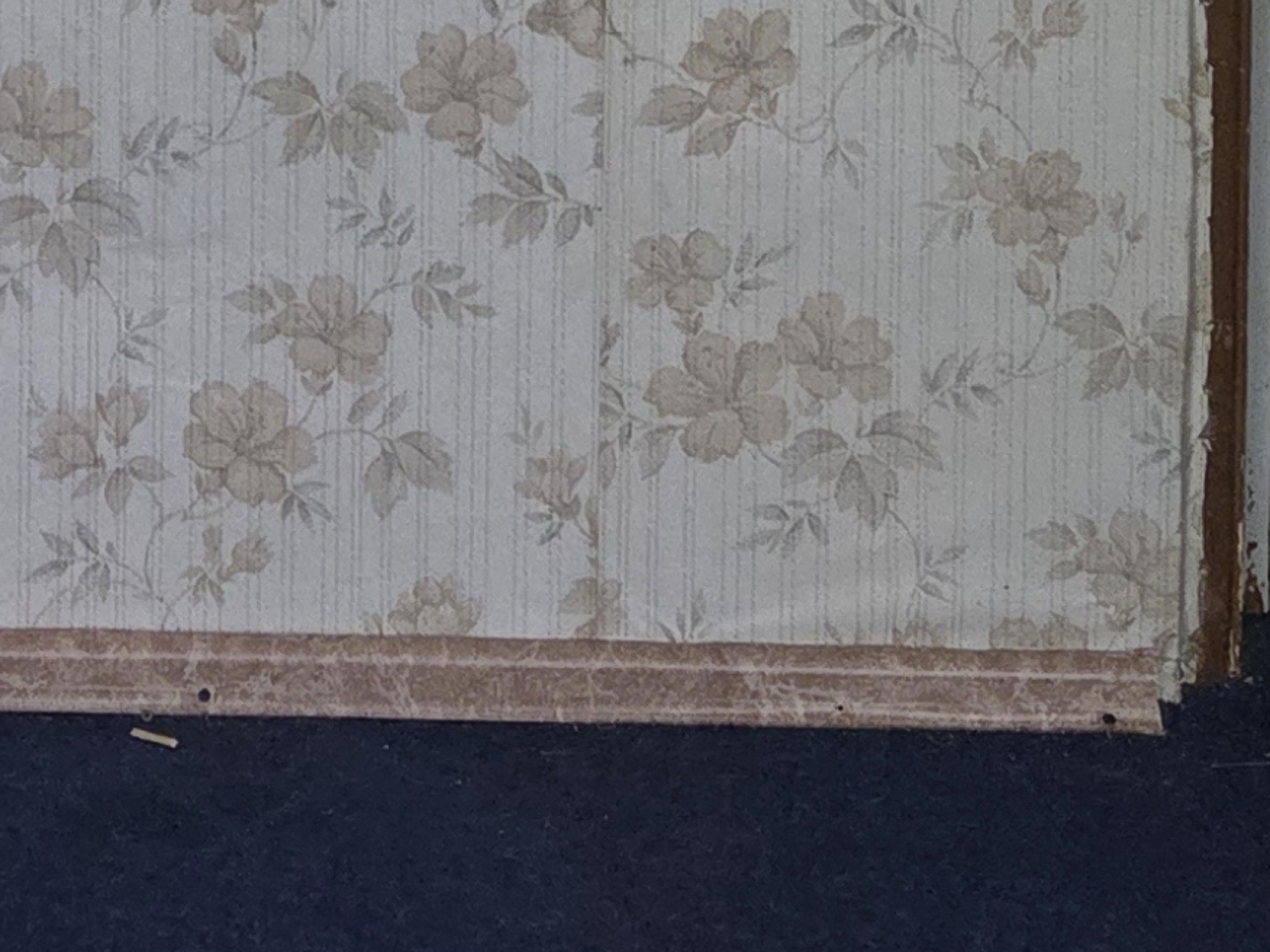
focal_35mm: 105
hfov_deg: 18.4
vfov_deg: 12.0
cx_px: 107
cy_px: -1145
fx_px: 3852
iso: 1600
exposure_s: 1/100
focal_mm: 5.4
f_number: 1.8
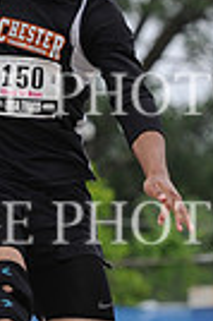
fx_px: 6540
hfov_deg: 1.9
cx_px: 36
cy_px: 29
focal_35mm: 735
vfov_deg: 2.8
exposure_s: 1/1250
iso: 1000
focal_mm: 170
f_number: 5.6
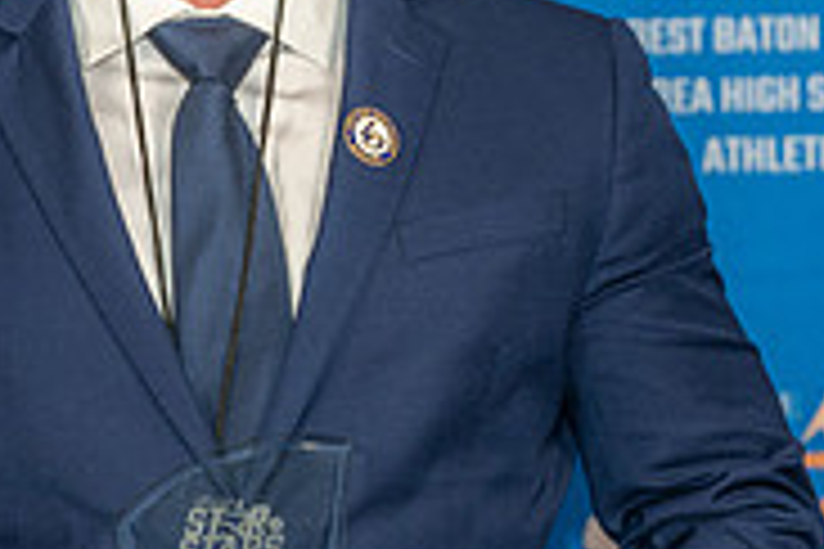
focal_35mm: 196
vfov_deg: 7.0
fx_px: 4486
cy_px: 263
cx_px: 0
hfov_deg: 10.4
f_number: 3.5
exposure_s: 1/125
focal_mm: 62
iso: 320
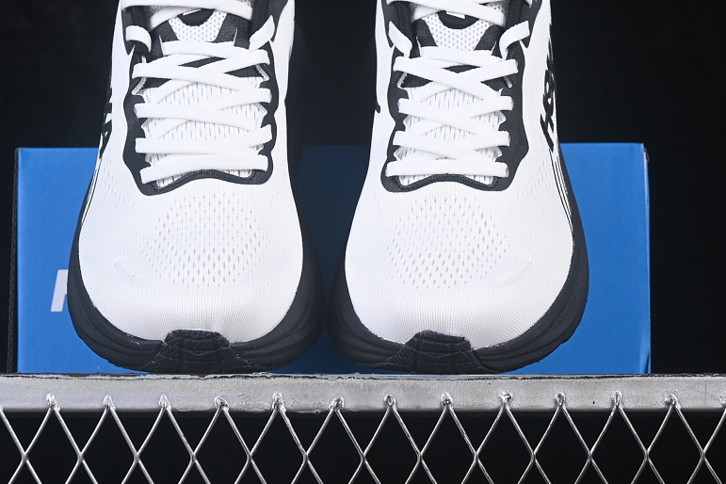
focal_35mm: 105
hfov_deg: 19.5
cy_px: 163
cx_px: 342
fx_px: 2117
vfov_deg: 13.0
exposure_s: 1/80
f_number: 8
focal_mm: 50
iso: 160
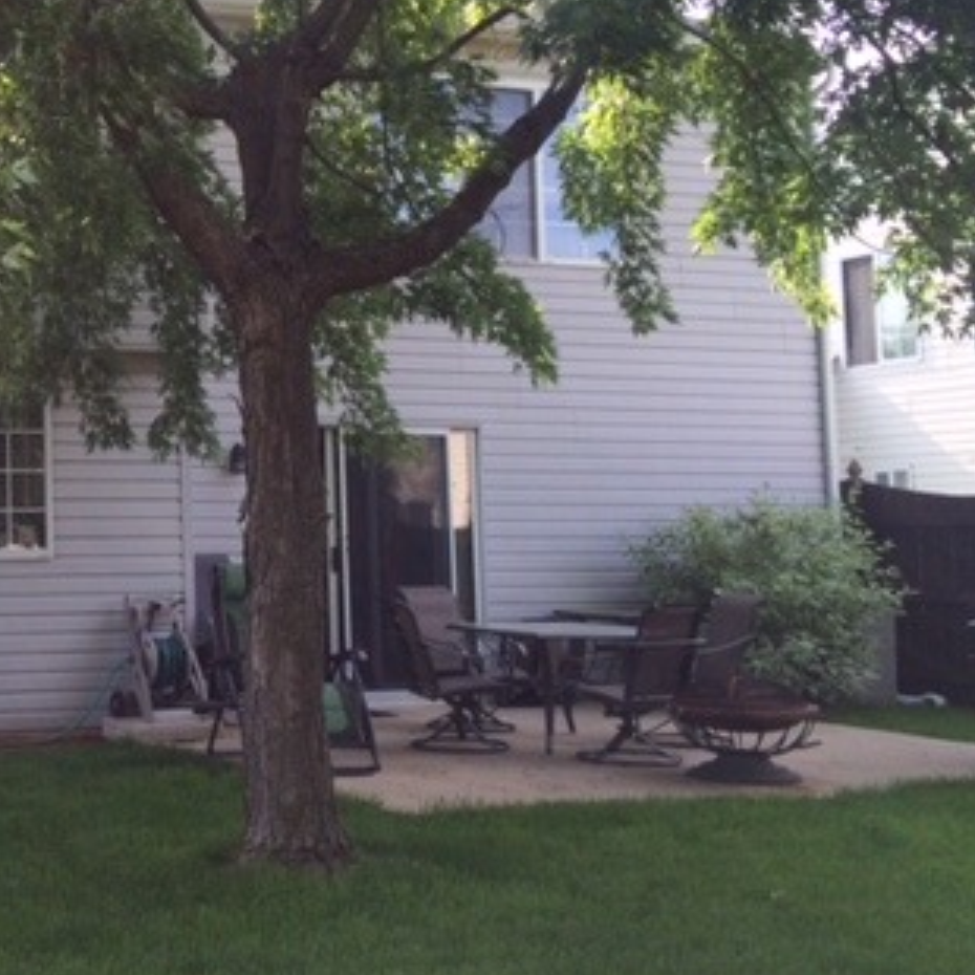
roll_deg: +0.9
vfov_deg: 32.1
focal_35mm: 53
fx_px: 1689
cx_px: -28
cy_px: 406
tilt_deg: +5.0
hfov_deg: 29.8
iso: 32
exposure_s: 1/446
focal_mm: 4.15
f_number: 2.2
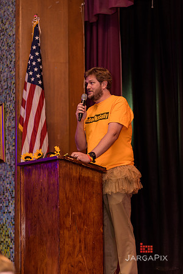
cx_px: 92
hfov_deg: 16.1
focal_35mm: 85
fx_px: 648
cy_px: 137
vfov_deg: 23.9
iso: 400
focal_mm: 85
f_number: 1.8
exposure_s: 1/100
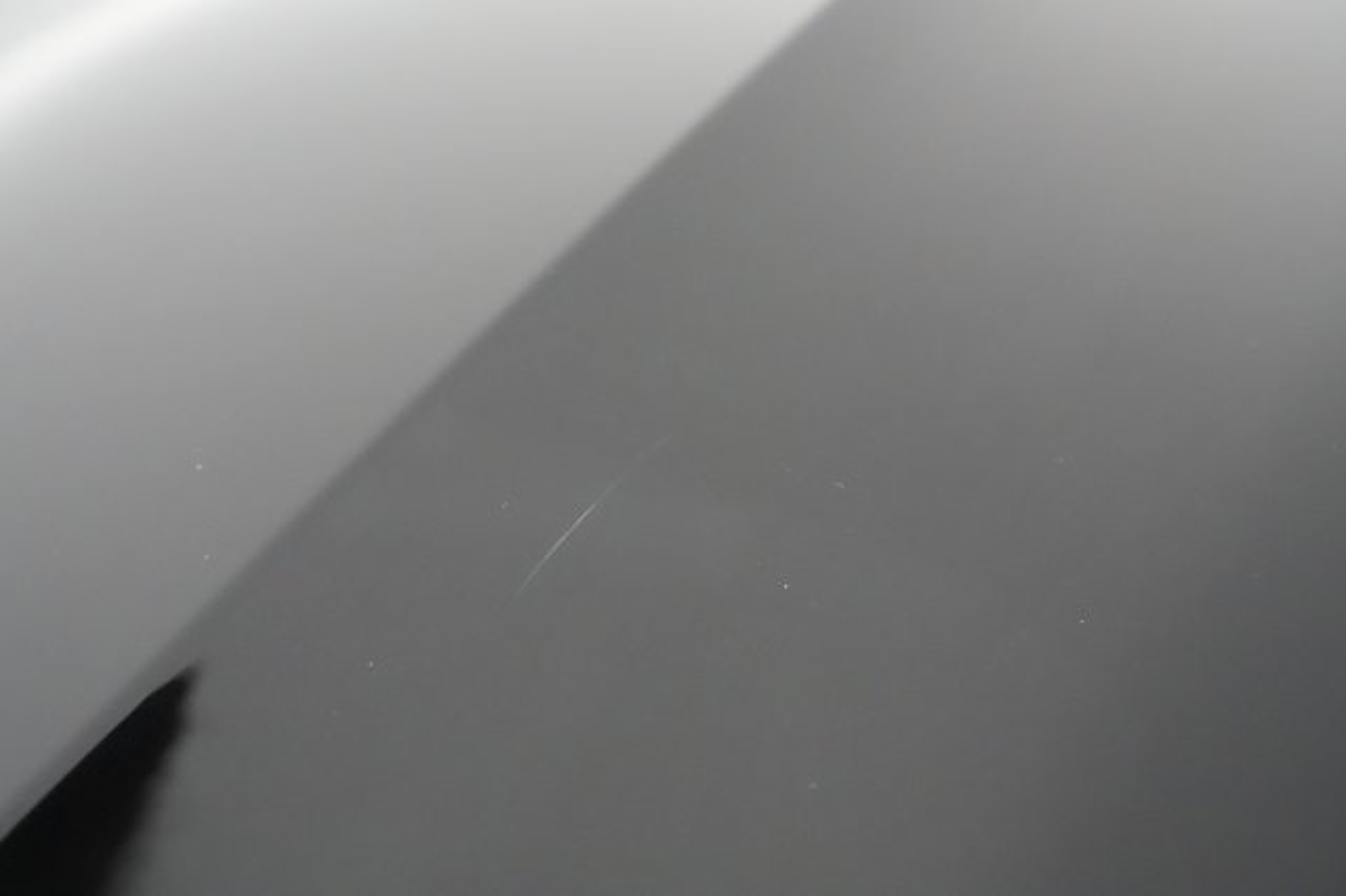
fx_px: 1046
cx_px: 673
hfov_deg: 65.5
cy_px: 448
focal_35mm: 28
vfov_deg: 46.4
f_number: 5
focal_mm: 28
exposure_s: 1/125
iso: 16000
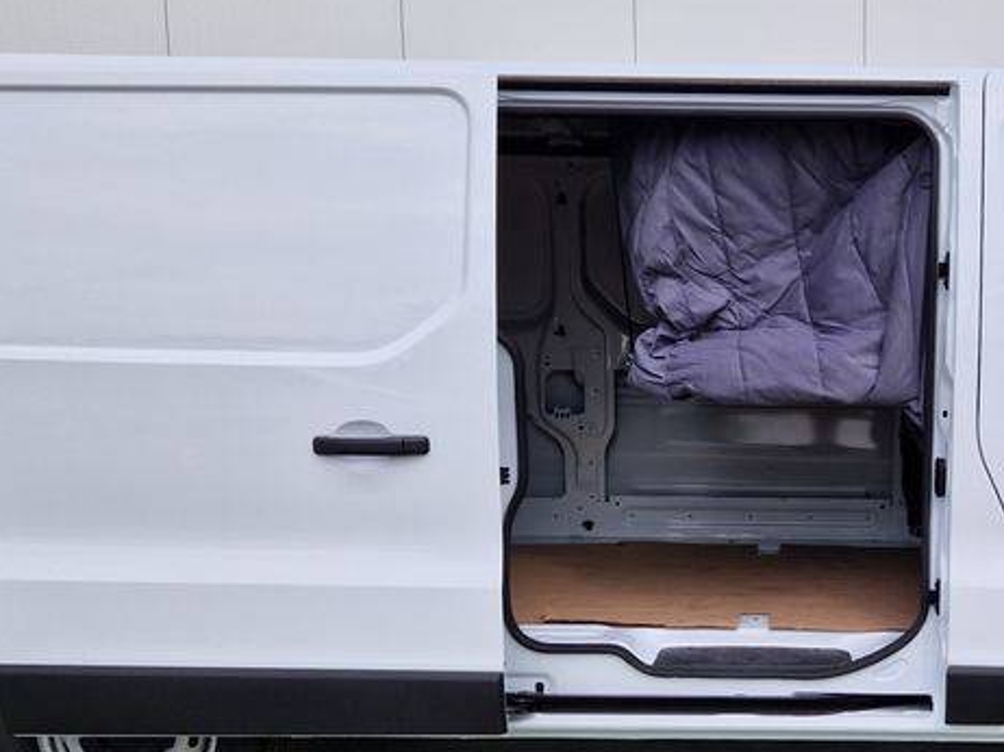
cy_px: 509
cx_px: 795
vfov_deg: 28.3
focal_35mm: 51
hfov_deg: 36.3
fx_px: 1478
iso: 50
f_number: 1.8
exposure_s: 1/1696
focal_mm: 5.4
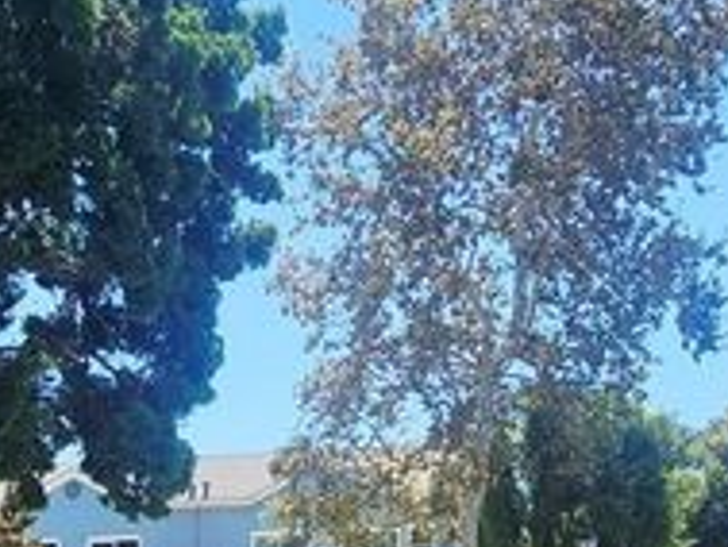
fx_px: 926
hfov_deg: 42.9
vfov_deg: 29.6
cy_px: 605
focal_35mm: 44
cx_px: 354
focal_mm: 2.2
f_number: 2.2
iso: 50
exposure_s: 1/1667
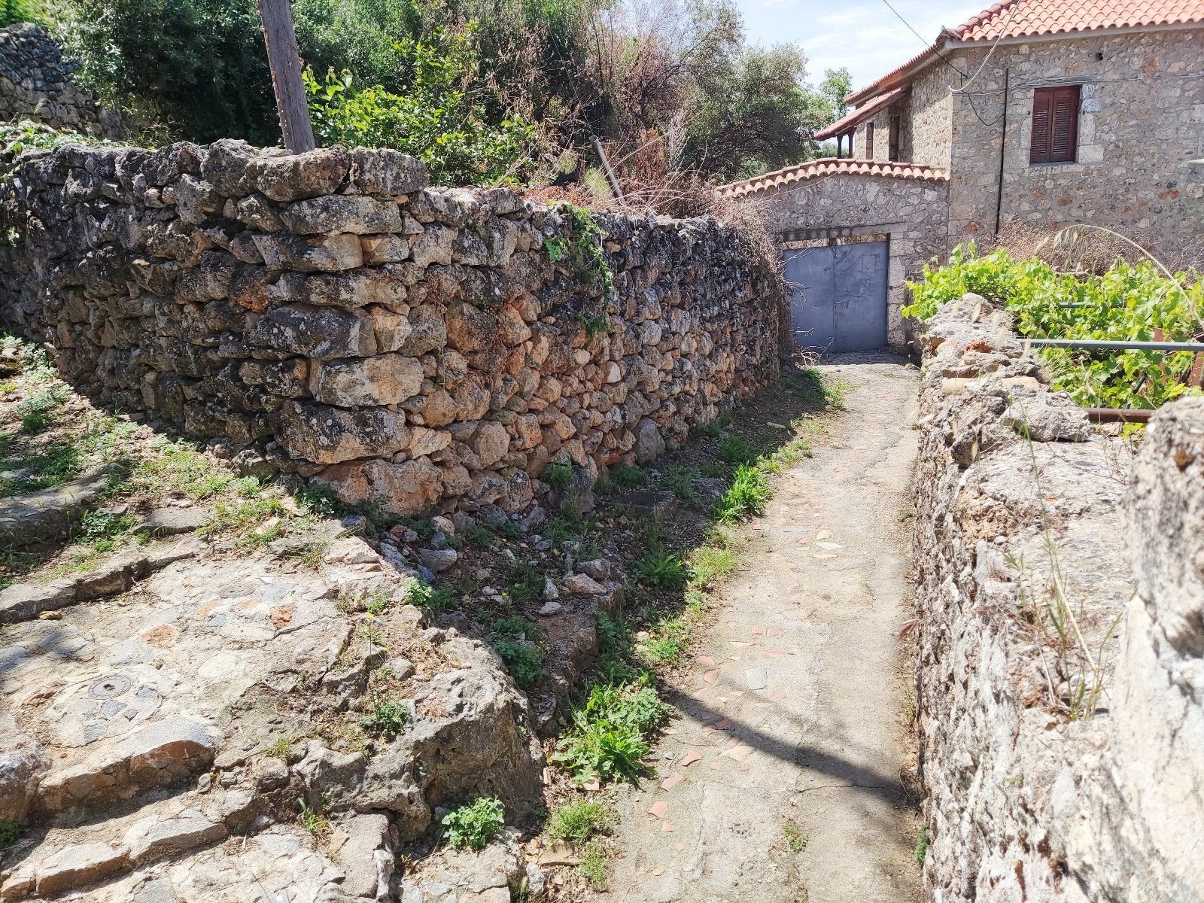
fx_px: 904
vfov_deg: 53.1
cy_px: 452
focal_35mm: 26
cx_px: 602
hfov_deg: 67.3
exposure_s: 1/1249
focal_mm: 4.71
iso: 50
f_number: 1.79
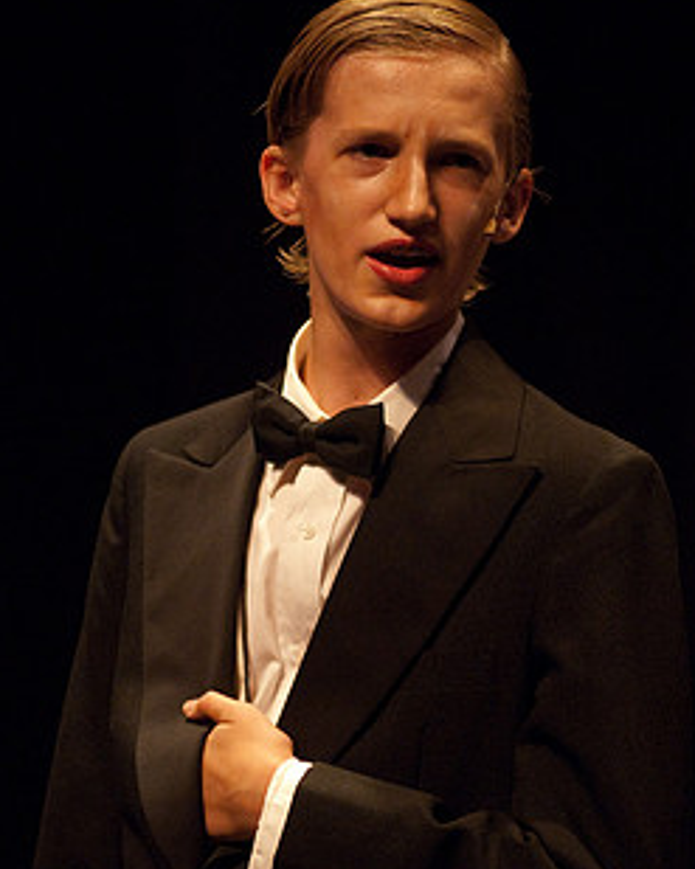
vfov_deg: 4.7
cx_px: 283
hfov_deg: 3.8
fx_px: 10573
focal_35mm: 411
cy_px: 478
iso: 1000
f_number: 2.8
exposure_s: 1/160
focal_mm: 200
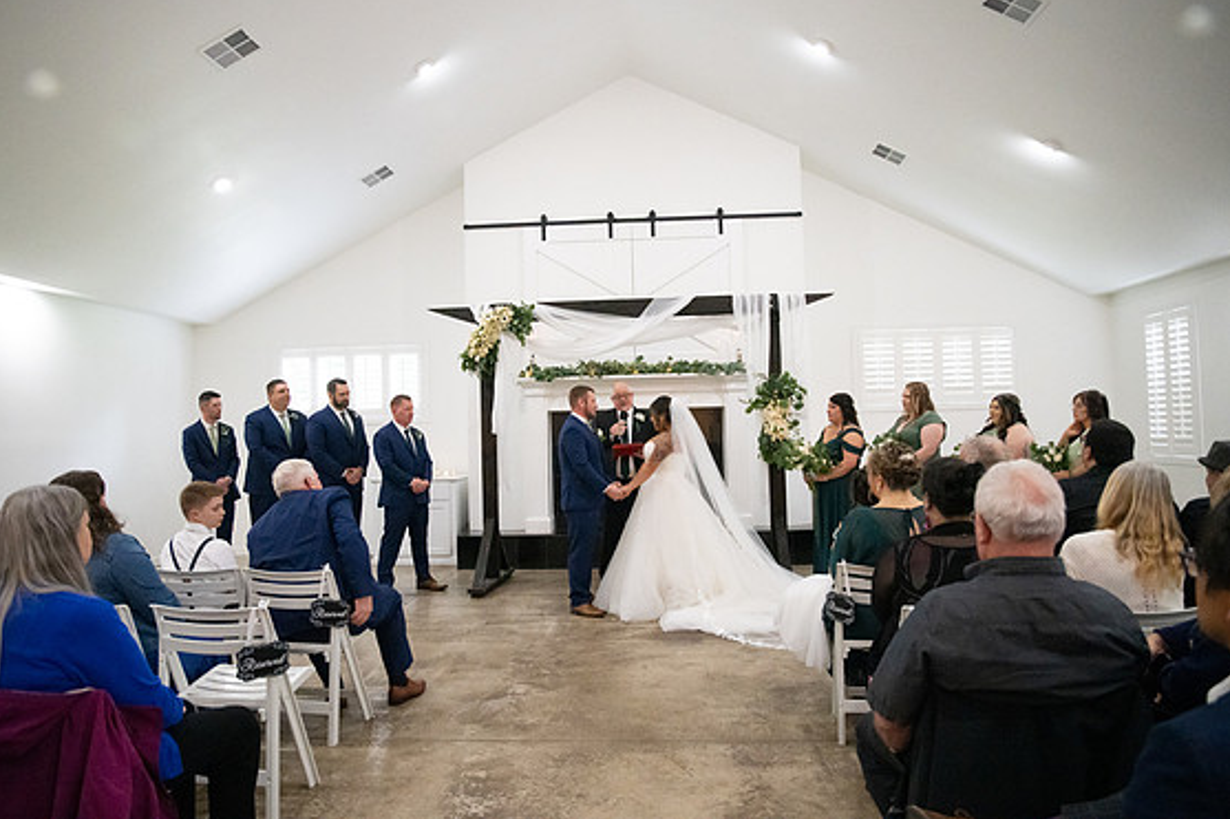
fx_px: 854
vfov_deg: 51.2
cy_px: 396
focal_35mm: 25
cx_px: 596
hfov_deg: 71.5
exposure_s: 1/320
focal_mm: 24
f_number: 3.5
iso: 10000
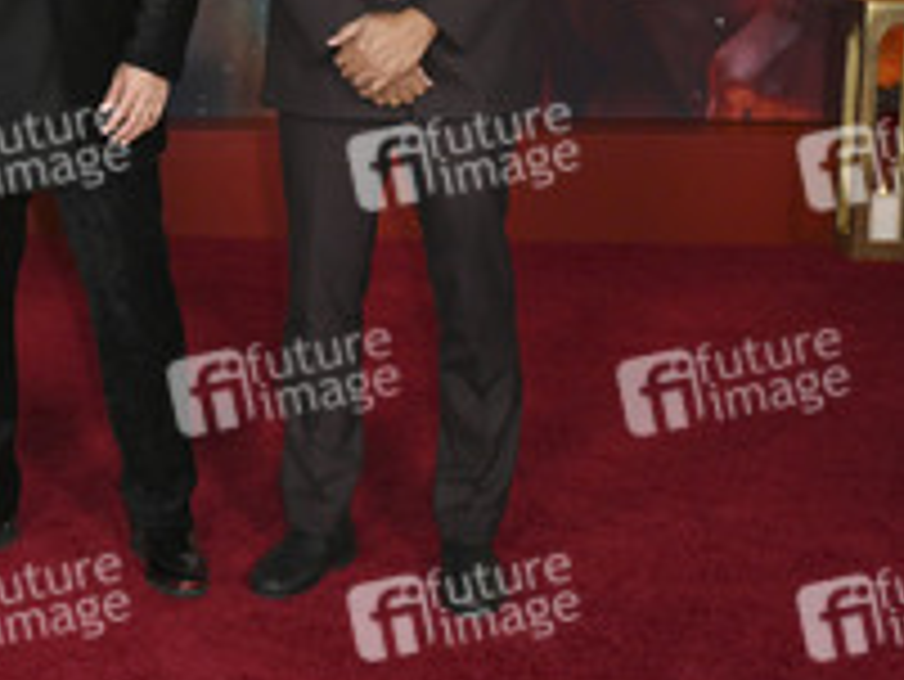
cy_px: 45
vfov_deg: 15.1
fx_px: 2535
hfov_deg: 19.3
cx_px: -106
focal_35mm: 97
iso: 1600
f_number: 6.3
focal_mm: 45
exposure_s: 1/250
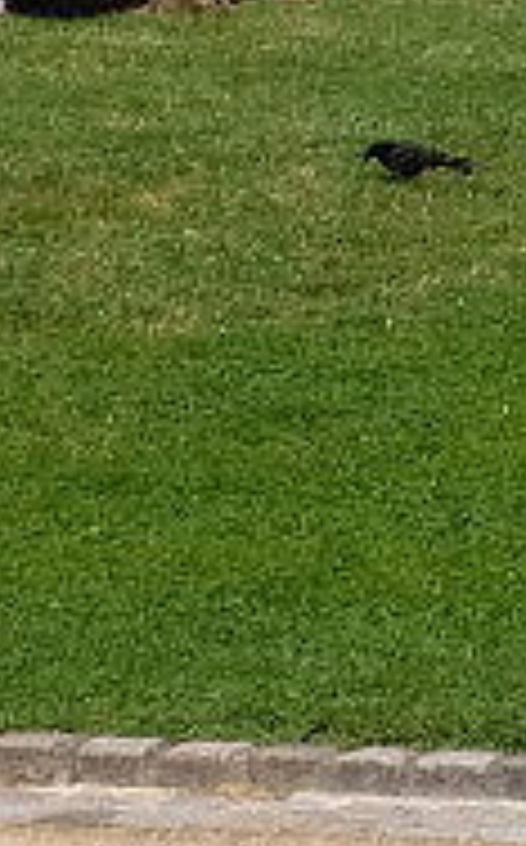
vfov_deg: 8.3
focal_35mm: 243
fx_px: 5591
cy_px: -673
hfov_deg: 4.5
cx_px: 2756
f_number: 11
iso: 200
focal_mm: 18.8
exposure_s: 1/200
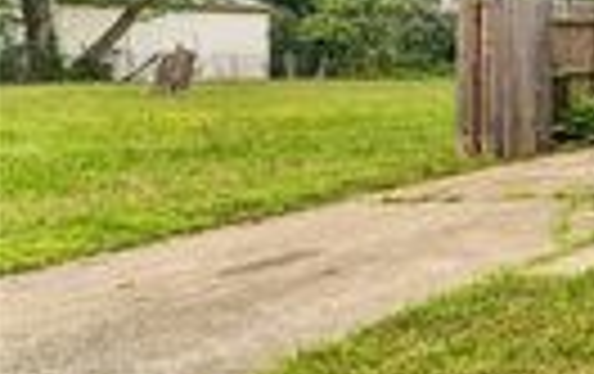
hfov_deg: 21.0
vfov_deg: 23.5
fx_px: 876
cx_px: 1120
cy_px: 43
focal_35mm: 54
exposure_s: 1/160
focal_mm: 14
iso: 200
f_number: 8
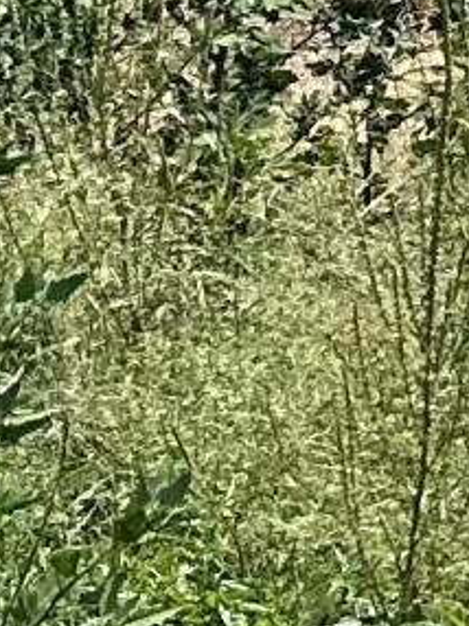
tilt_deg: -0.7
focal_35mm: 252
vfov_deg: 7.5
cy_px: -654
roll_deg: +0.2
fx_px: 4559
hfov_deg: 4.3
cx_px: 3064
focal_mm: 6.86
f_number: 1.78
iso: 80
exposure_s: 1/4762
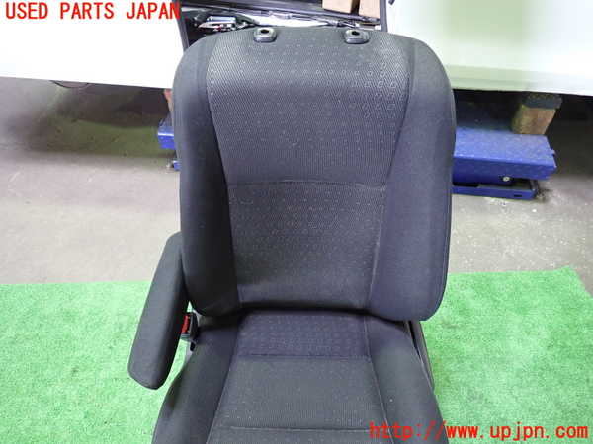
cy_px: 222
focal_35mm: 25
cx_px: 296
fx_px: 428
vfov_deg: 54.9
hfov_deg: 69.4
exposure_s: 1/30
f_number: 2
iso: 640
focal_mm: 4.5
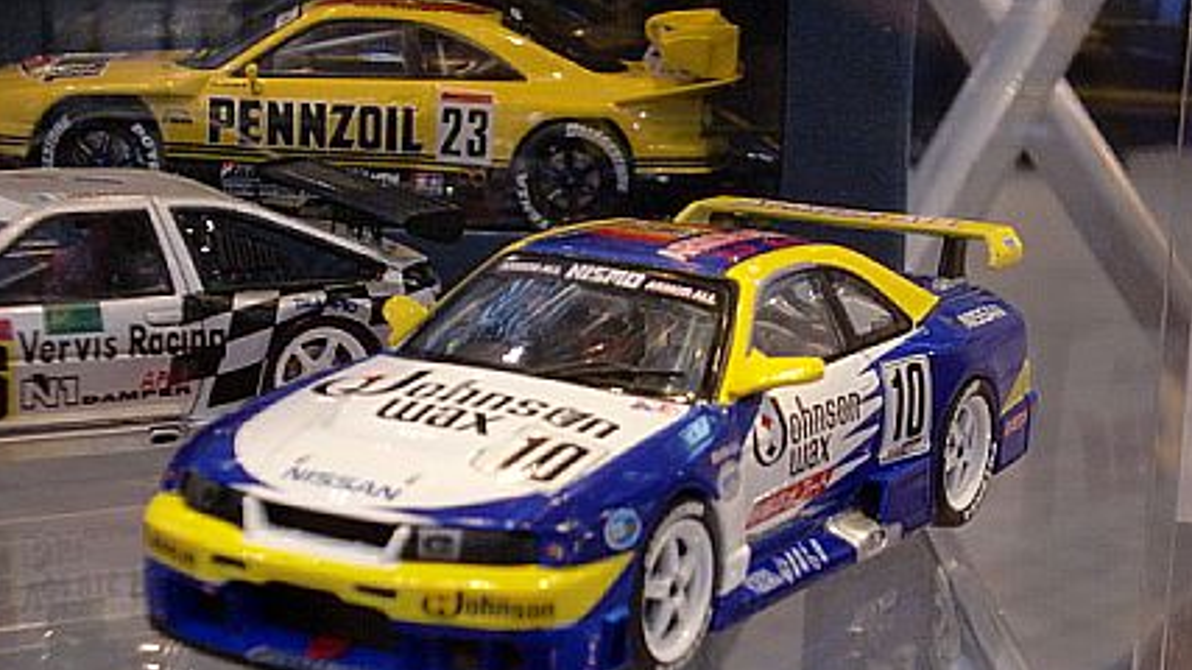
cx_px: 645
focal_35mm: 82
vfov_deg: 14.7
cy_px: 447
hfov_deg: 25.9
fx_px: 2591
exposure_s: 1/60
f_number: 4.3
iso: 320
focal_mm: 11.16
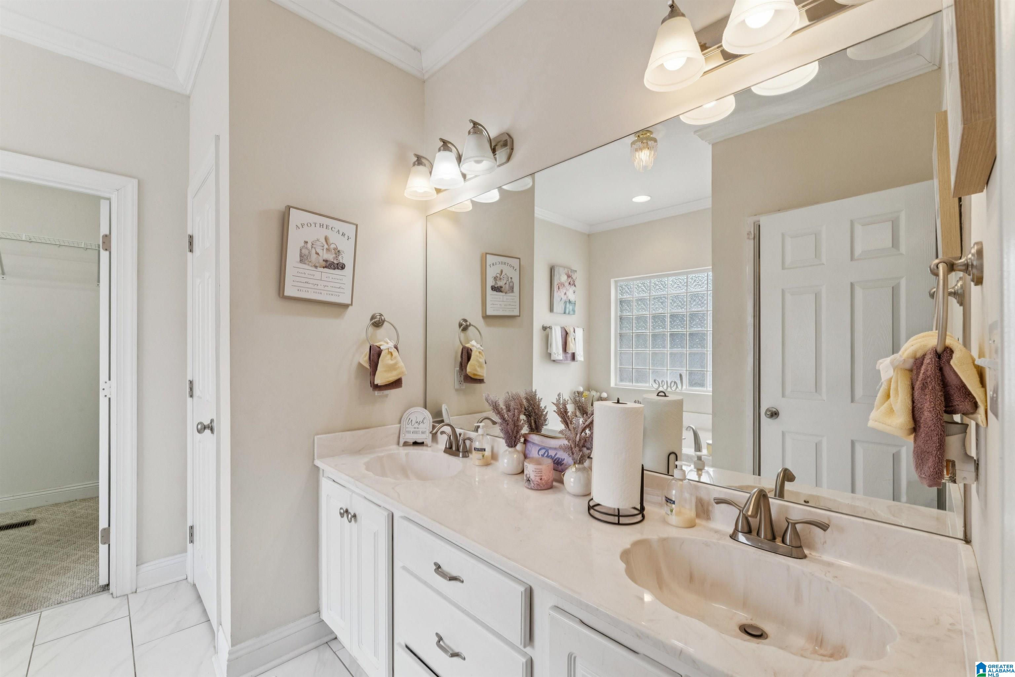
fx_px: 412
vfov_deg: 78.8
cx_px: 508
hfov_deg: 101.9
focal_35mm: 15
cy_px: 338
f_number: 11
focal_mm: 14.6
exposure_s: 1/60
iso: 800
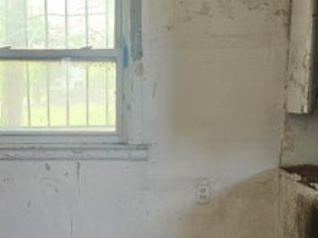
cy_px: 186
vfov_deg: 21.7
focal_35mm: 67
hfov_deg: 28.5
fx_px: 615
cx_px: 75
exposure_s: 1/170
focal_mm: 5.4
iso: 500
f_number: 1.8
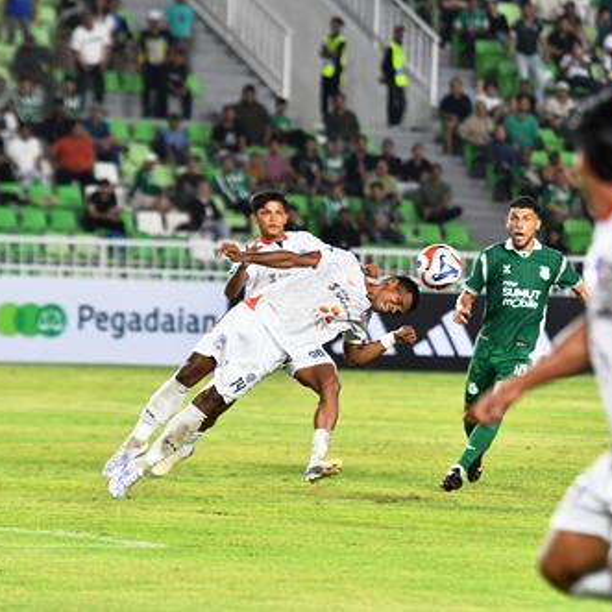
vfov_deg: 5.5
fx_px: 6354
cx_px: 333
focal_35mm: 318
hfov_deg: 5.5
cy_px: 306
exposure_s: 1/1000
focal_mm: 165
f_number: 3.2
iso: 2000
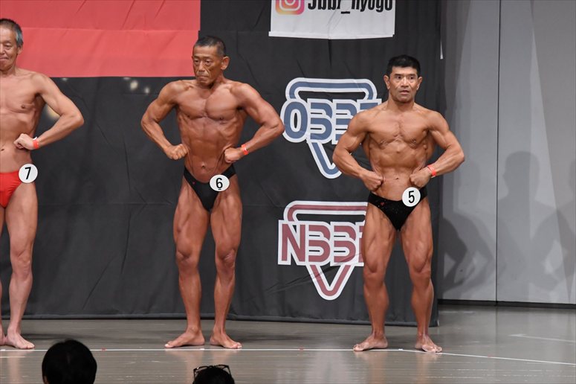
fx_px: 3598
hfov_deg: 9.2
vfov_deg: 6.1
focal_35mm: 225
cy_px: 192
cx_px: 288
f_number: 5.6
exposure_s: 1/400
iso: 5000
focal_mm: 150
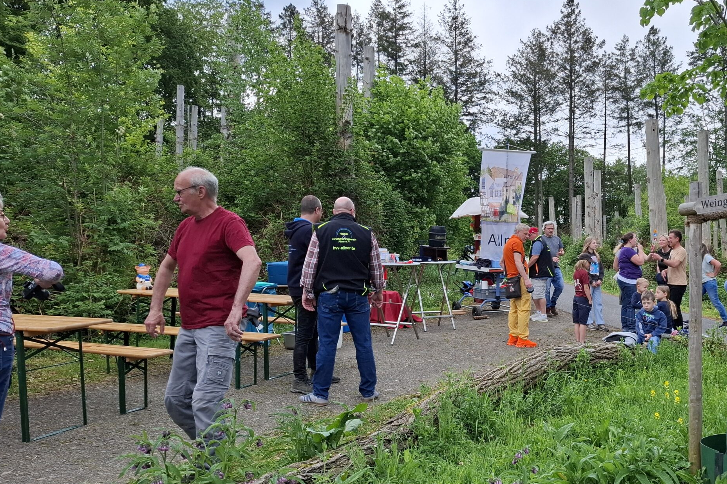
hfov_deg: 56.0
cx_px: 486
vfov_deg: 39.8
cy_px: 282
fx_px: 666
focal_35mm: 33
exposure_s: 1/880
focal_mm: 5.54
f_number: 1.8
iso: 50
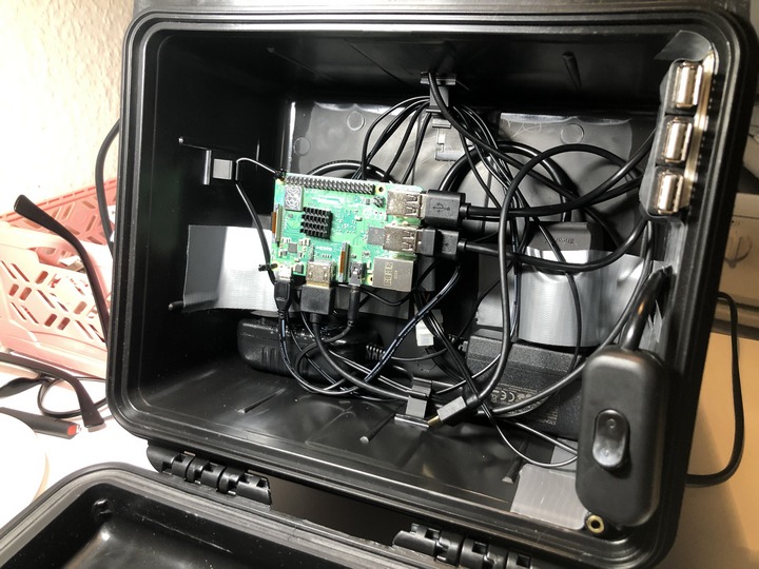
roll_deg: +0.1
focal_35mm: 28
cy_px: 284
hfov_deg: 63.4
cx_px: 380
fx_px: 614
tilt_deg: -25.1
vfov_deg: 49.7
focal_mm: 3.99
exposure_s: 1/17
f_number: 1.8
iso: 64
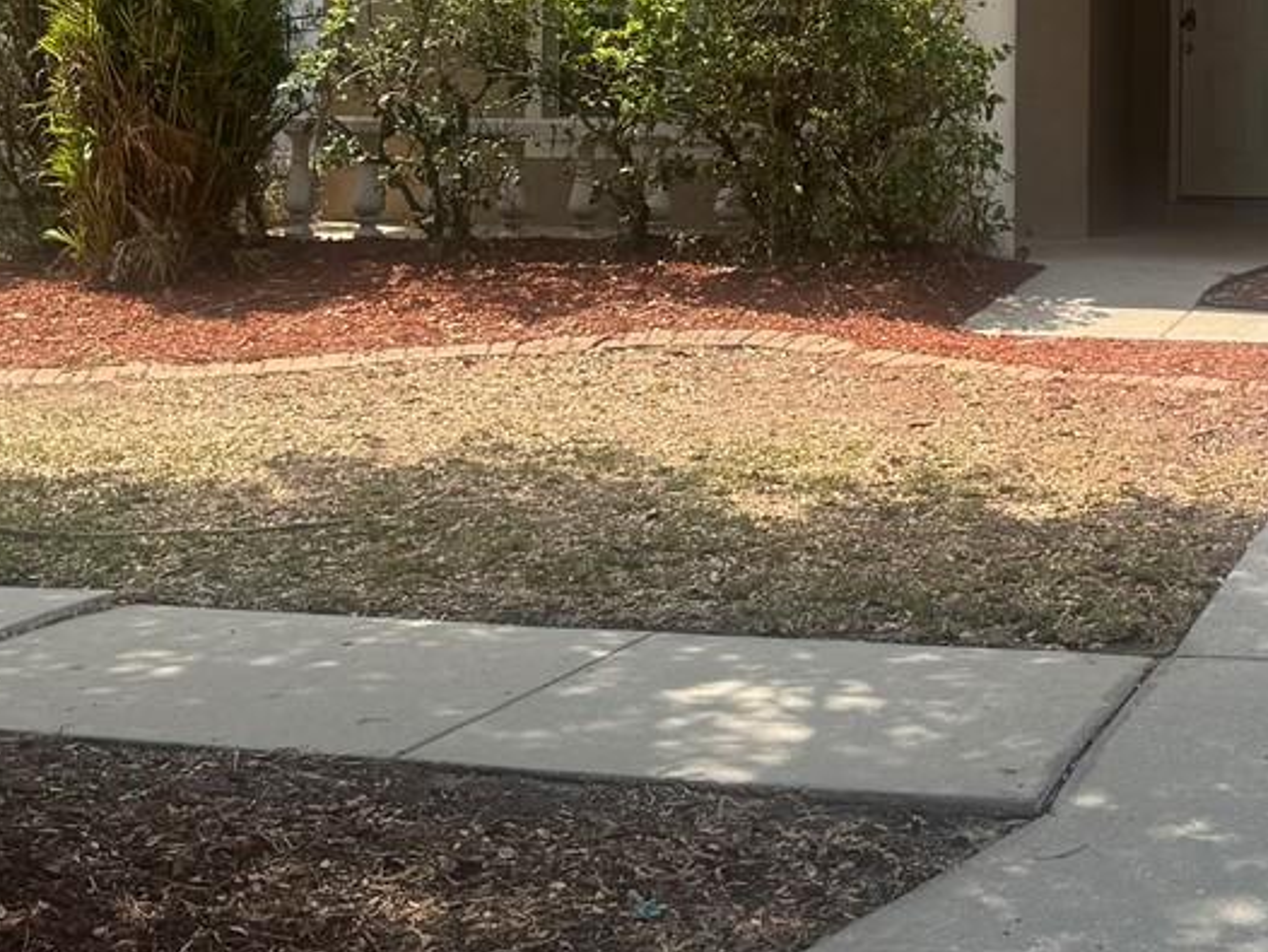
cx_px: 1273
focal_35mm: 73
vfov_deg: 19.8
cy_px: 89
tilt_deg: -1.1
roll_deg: -0.5
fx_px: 2675
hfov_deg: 25.3
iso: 80
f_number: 1.78
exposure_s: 1/2604
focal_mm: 6.76
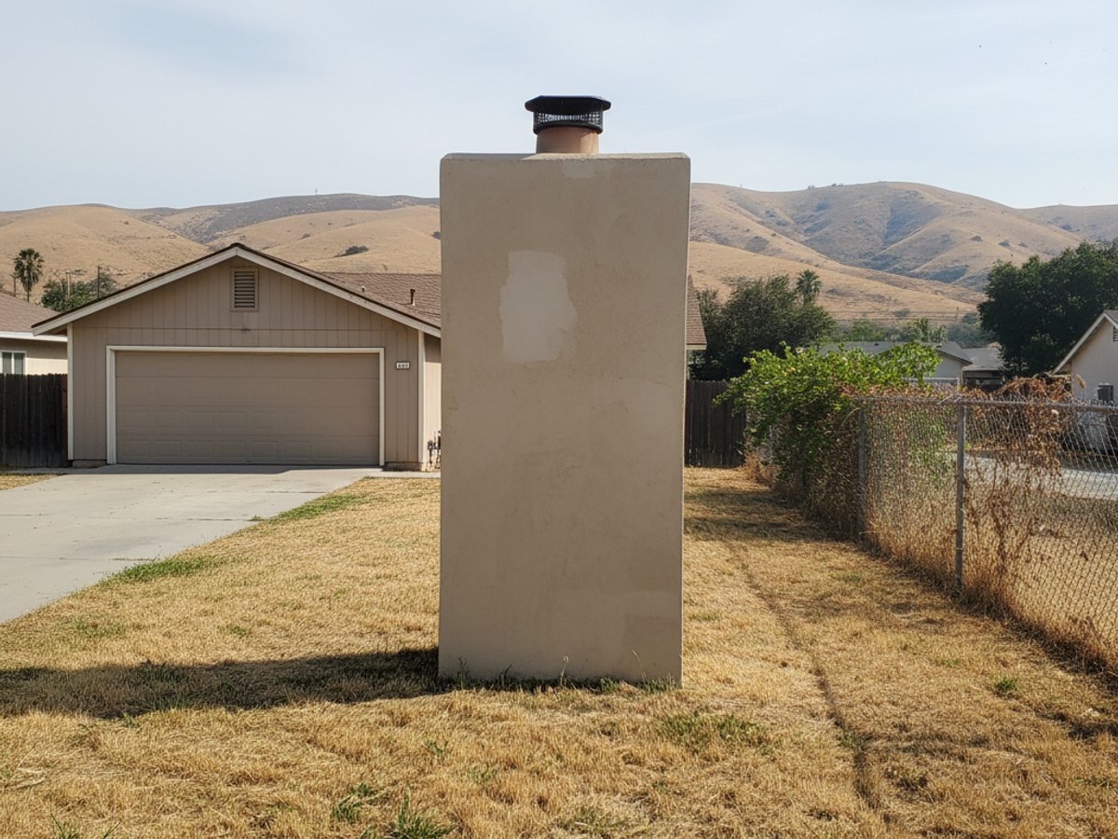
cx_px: 559
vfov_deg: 56.8
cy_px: 420
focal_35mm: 24
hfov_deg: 71.6
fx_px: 775
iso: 1460
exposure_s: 1/717
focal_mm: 6.8
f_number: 1.68
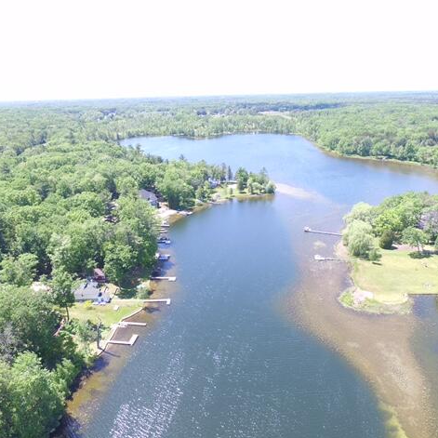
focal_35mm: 24
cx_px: 235
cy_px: 218
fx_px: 344
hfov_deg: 64.9
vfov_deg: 65.0
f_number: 2.8
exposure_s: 1/180
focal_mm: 3.61
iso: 100
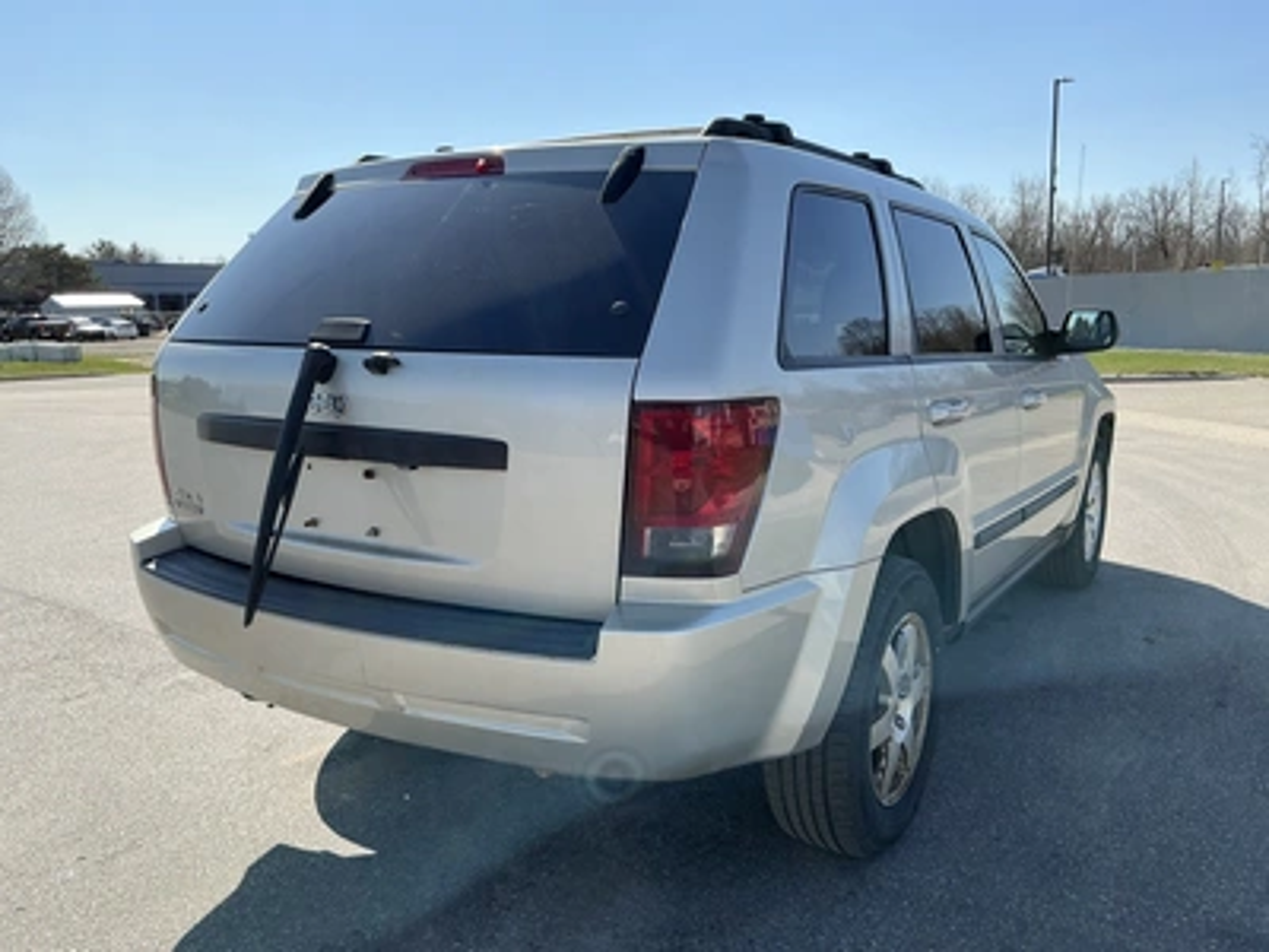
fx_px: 1026
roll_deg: +0.9
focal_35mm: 28
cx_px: 634
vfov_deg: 49.7
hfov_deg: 63.4
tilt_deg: -9.1
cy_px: 476
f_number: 1.8
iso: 25
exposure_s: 1/1534
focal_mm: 3
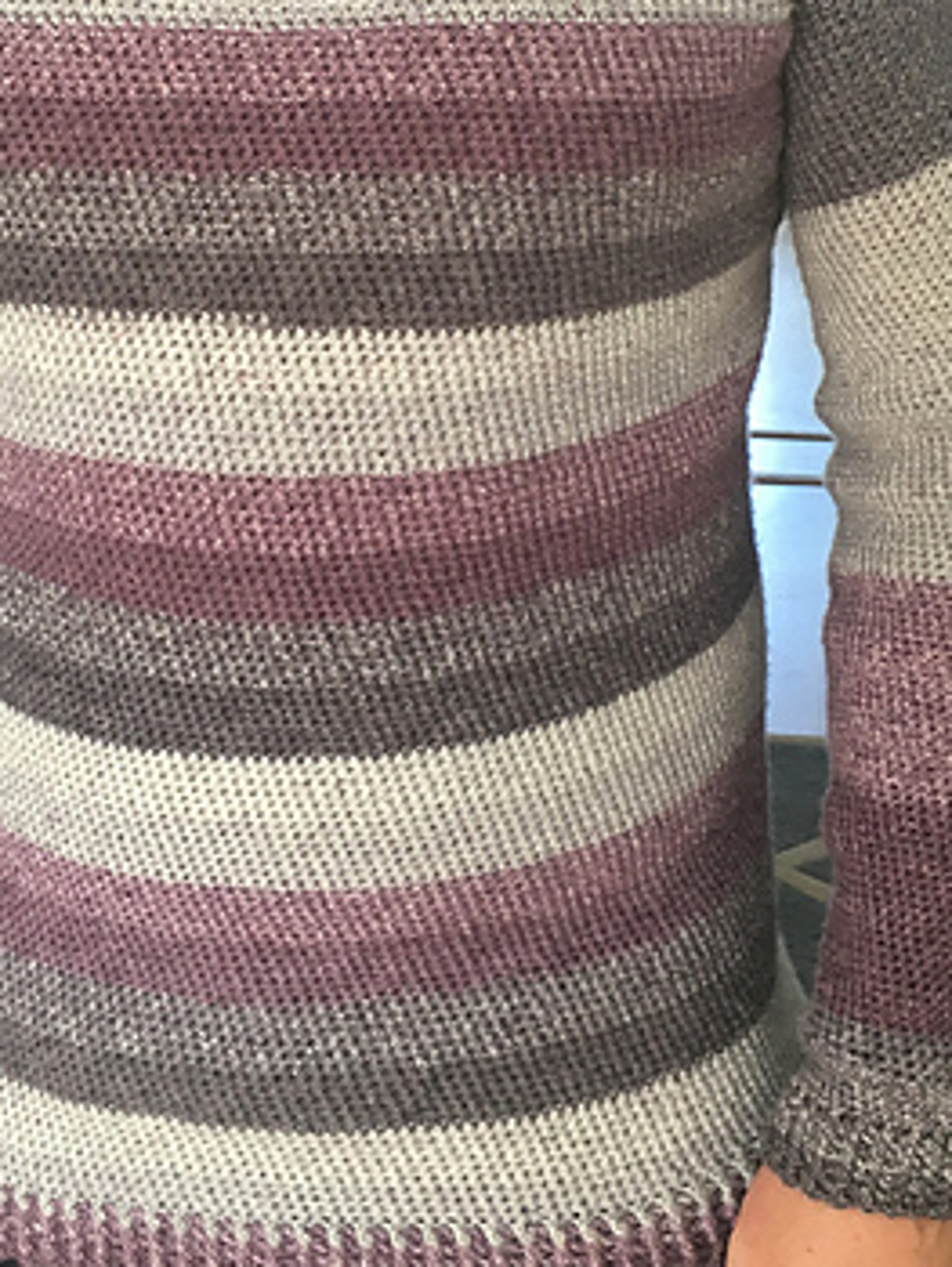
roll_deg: +0.4
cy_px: 413
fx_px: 1941
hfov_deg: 27.5
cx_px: 358
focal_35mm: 53
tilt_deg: -15.5
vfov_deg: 35.8
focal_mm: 4.15
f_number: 2.2
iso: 50
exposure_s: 1/33
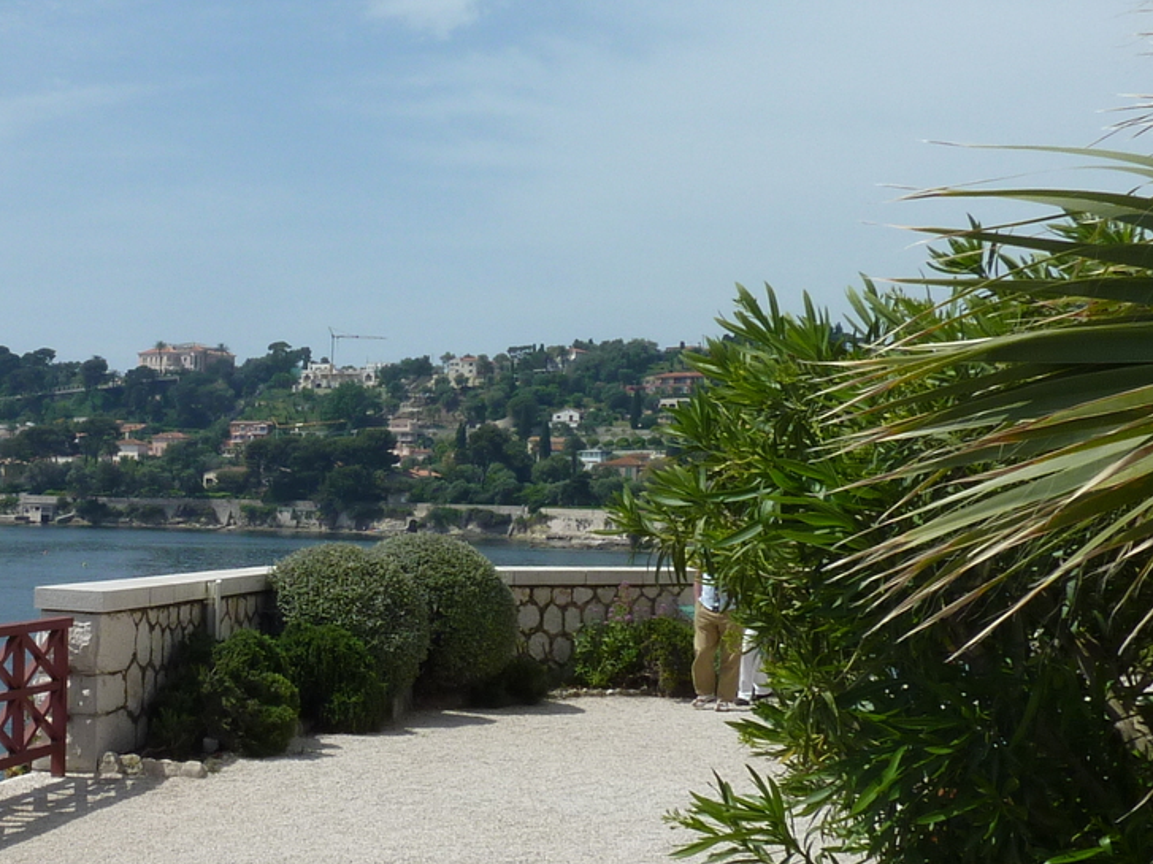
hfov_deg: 33.9
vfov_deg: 26.5
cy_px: 523
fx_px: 1832
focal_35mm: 55
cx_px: 222
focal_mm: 4.1
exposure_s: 1/500
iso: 80
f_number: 5.6
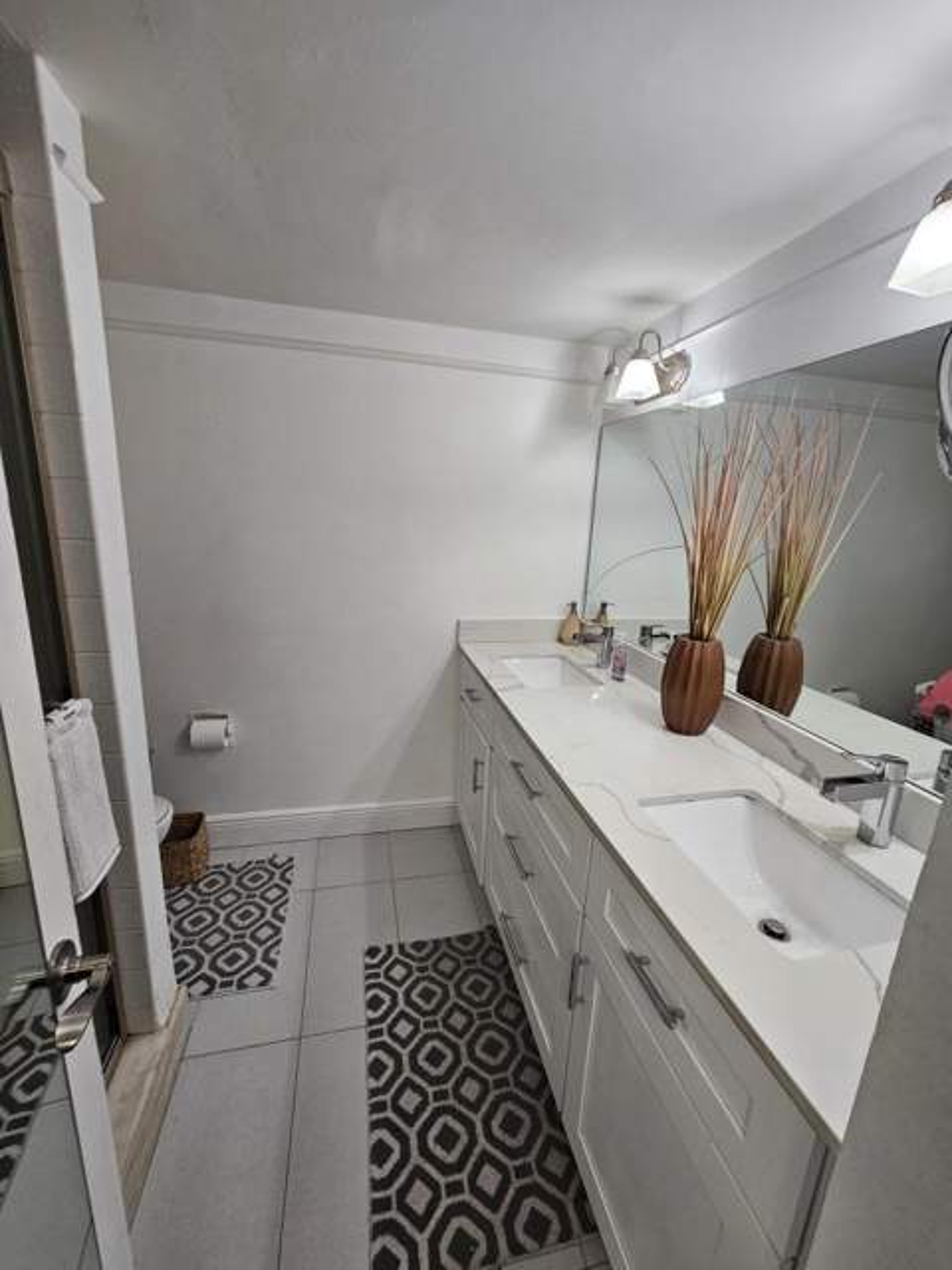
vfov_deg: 106.2
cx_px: 476
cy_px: 635
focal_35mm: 13
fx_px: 477
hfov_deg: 89.9
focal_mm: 2.2
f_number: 2.2
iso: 125
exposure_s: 1/60
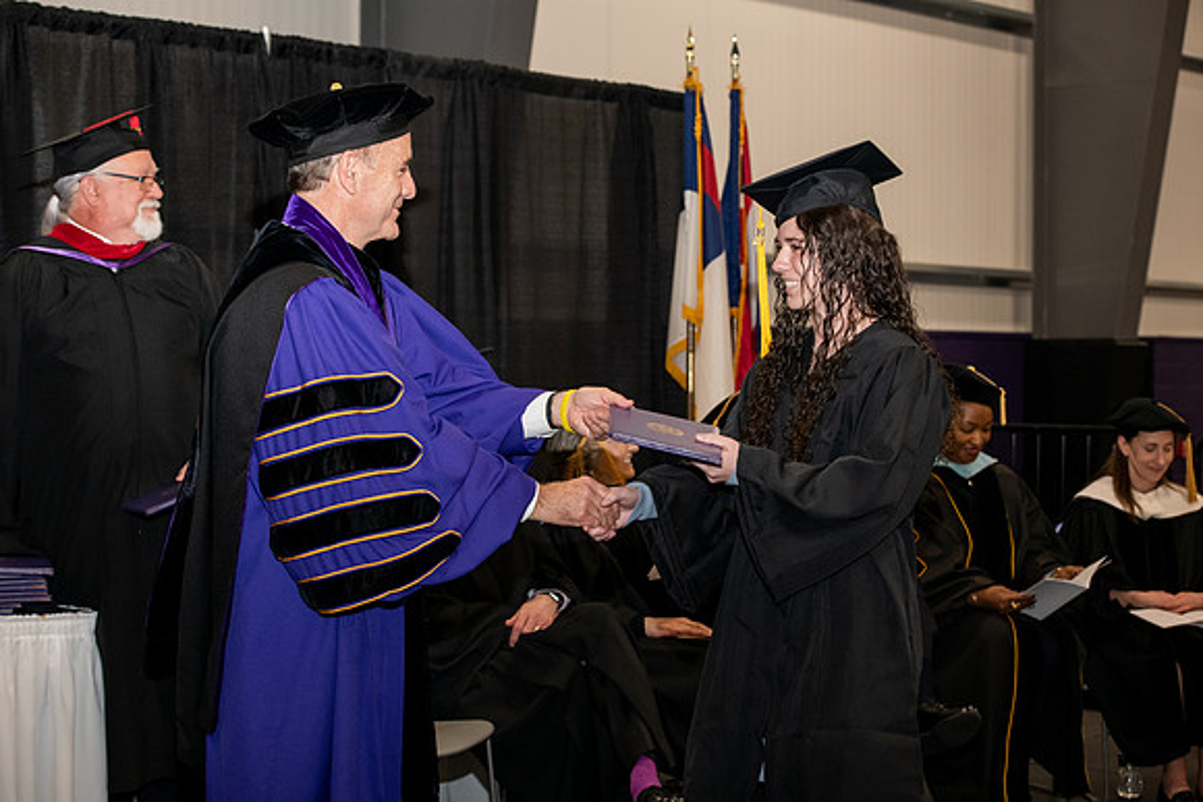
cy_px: 401
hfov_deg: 28.8
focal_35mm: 70
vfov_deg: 19.5
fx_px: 2340
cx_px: 602
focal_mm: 70
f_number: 5.6
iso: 2000
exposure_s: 1/200
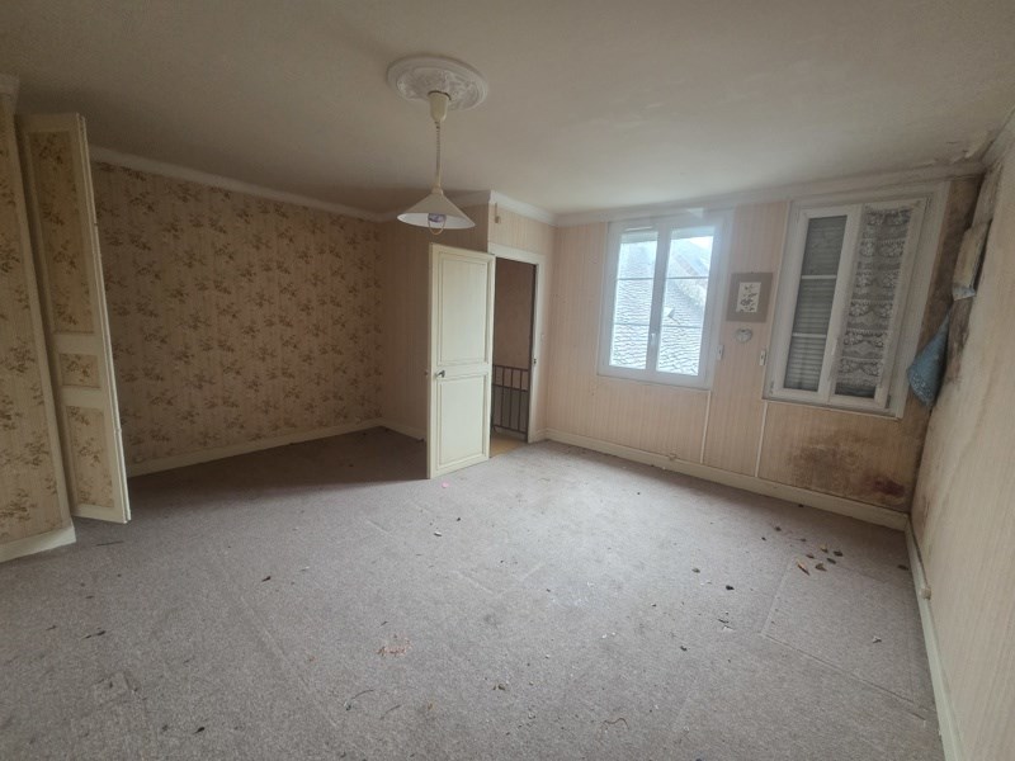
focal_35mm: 13
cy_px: 380
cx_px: 508
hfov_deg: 106.2
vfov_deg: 89.9
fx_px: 381
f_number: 2.2
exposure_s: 1/50
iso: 320
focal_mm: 2.2
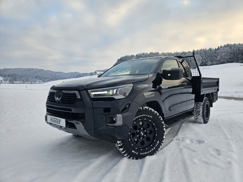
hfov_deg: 73.9
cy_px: 91
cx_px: 122
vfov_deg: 58.9
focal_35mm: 23
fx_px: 161
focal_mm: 5.4
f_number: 1.8
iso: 25
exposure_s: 1/200
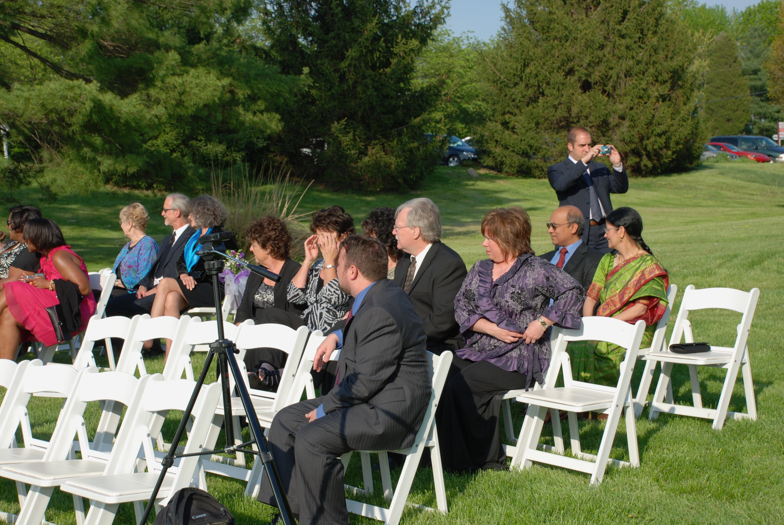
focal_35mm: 72
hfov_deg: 28.0
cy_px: 262
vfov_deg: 19.0
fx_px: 1570
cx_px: 392
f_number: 7.1
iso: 100
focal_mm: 48
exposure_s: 1/200
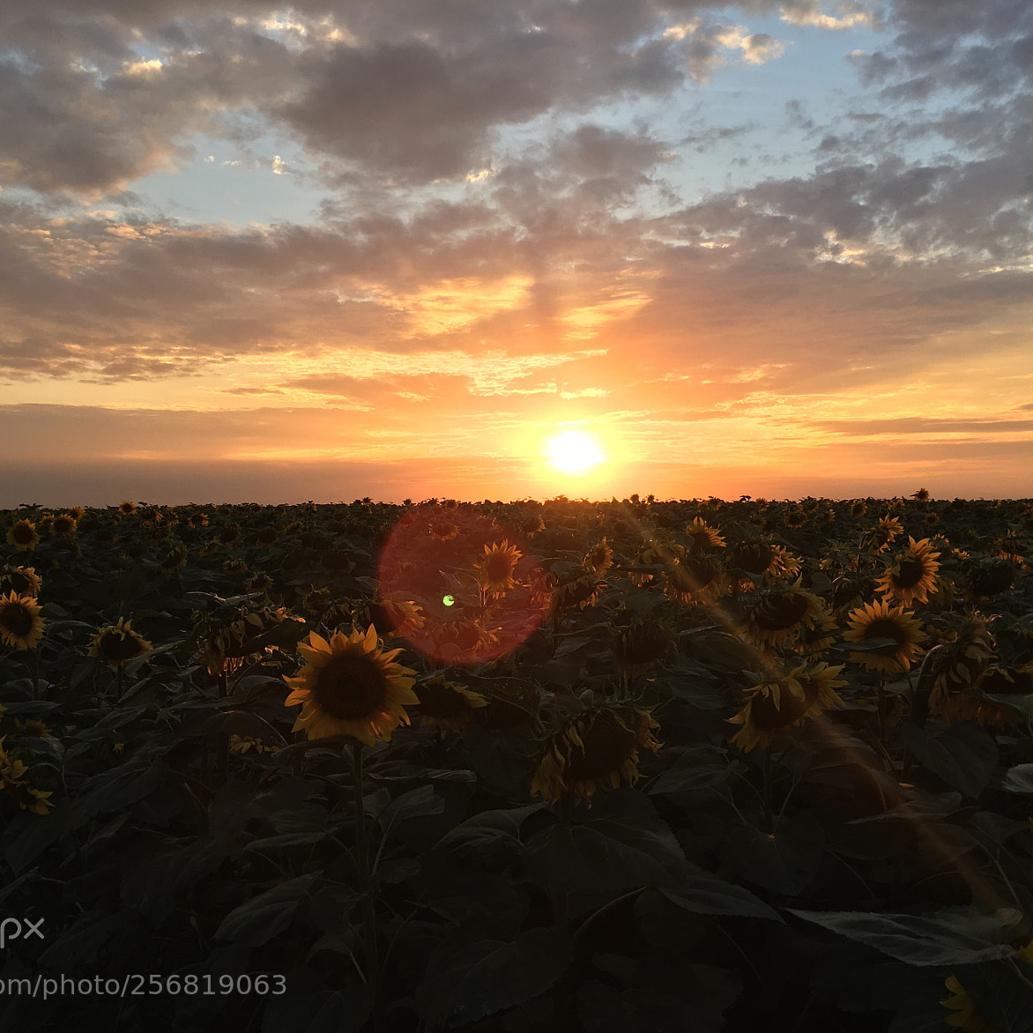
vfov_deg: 47.2
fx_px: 1182
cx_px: 531
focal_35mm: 35
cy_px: 525
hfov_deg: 47.2
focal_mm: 4.15
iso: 25
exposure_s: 1/425
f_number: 2.2
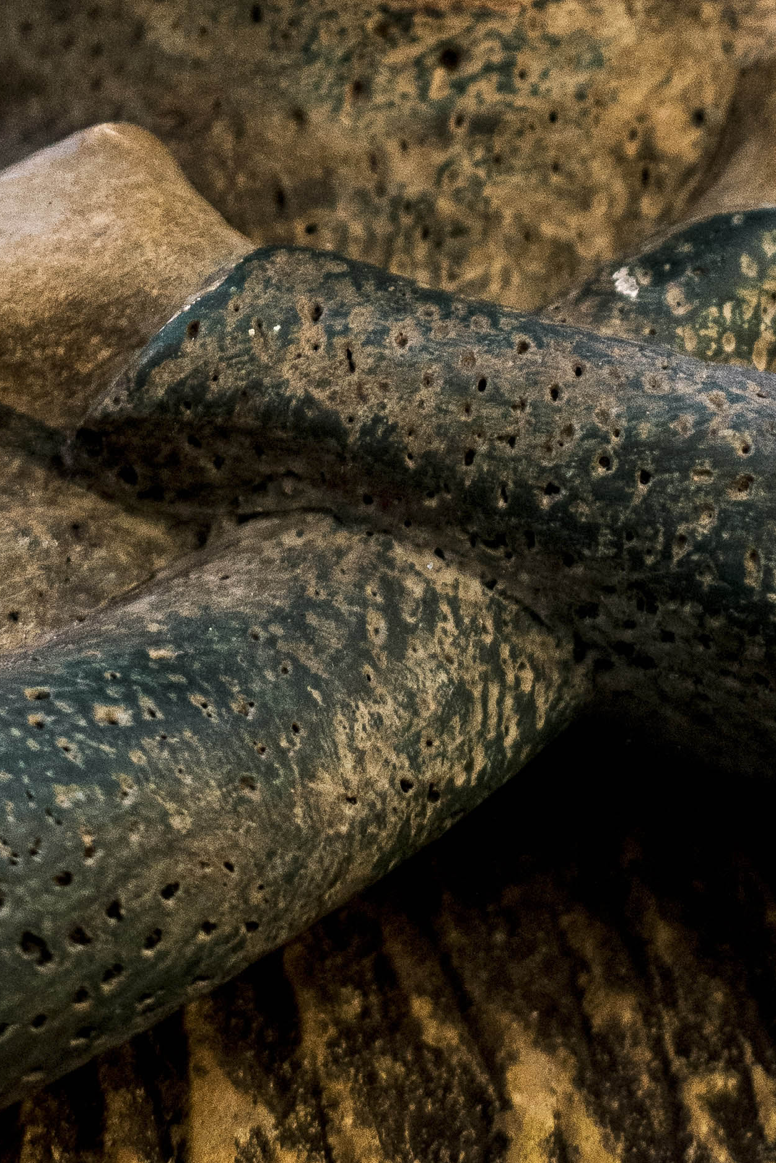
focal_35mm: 196
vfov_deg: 9.9
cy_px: -971
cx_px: 491
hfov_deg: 7.0
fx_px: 6333
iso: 1600
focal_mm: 50
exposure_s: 1/1000
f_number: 4
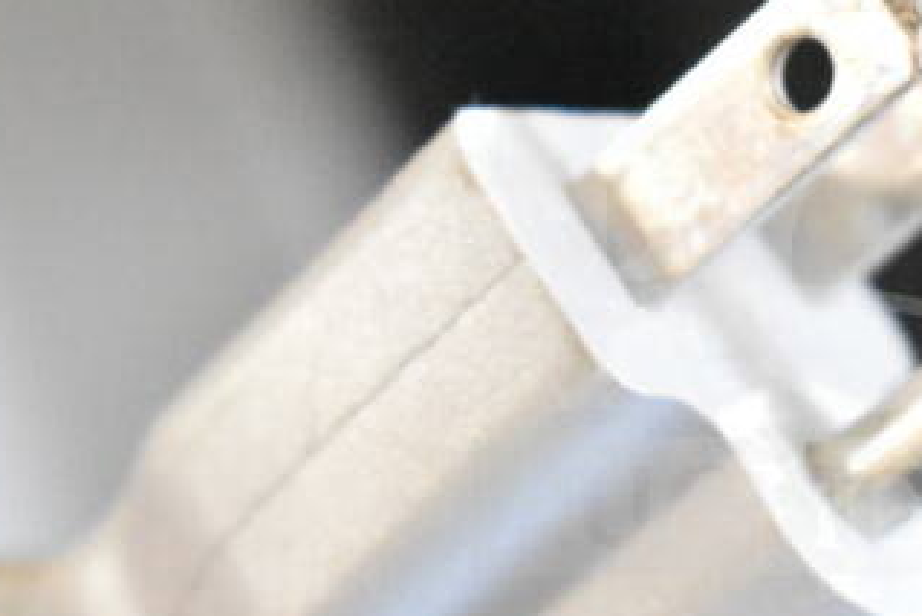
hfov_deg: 12.9
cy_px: 346
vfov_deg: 8.7
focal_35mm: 158
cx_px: 795
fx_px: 4047
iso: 18000
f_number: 5.6
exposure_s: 1/100
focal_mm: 55
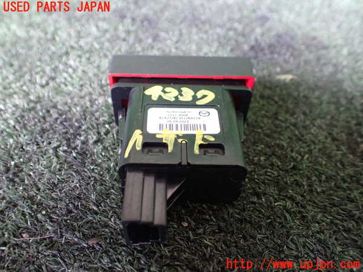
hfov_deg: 60.0
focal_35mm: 30
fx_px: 315
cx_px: 182
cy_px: 136
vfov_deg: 46.8
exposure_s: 1/30
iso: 800
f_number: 2.3
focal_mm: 5.4
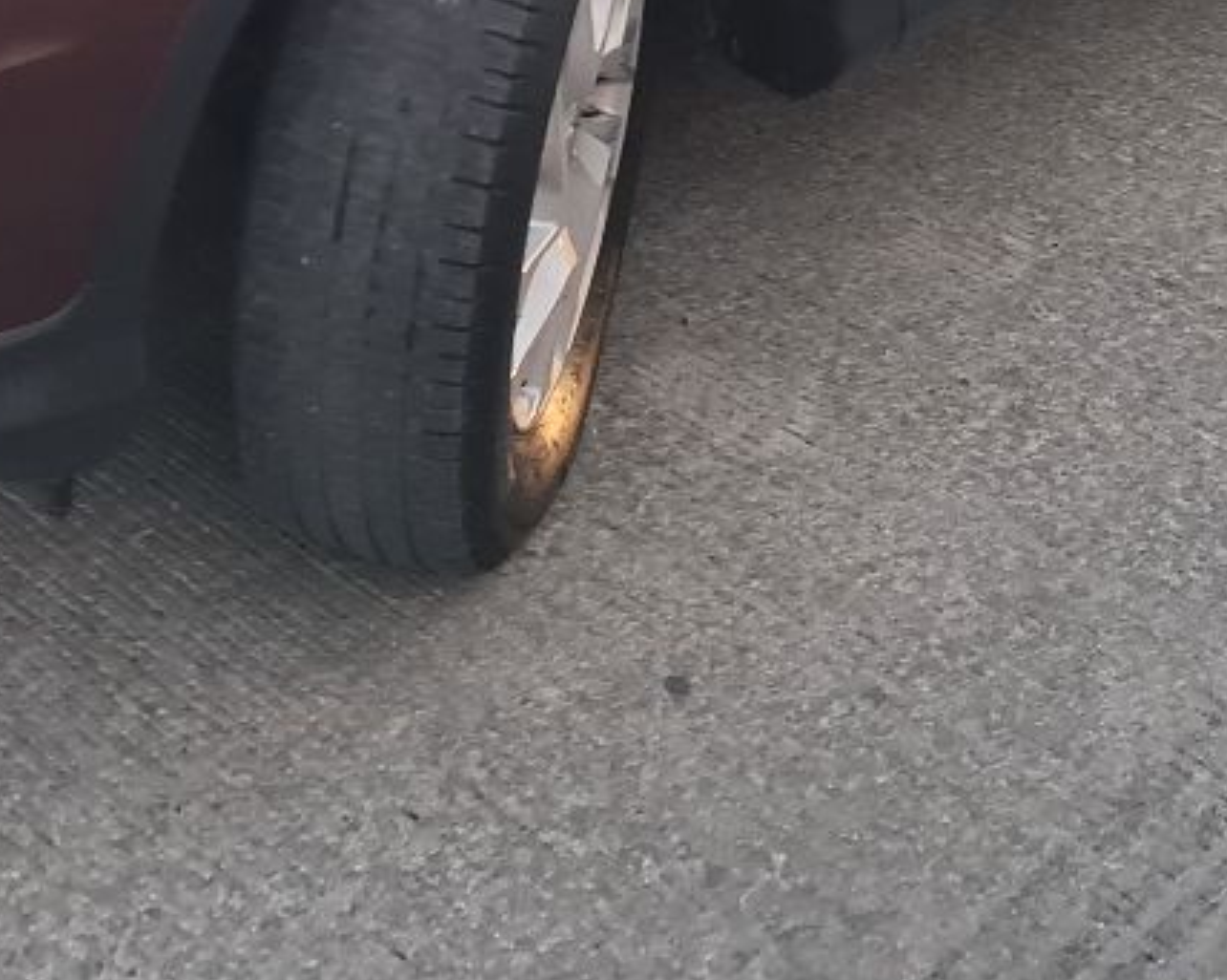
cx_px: 462
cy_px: -370
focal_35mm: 73
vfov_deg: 19.1
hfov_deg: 26.0
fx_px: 2650
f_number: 1.8
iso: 500
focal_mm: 7
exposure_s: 1/40
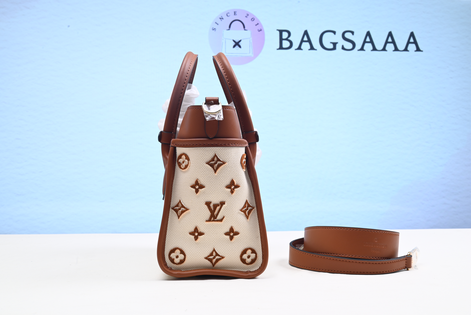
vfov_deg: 33.4
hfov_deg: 48.4
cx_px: 236
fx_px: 524
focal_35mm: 40
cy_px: 158
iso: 100
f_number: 16
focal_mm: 40
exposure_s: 1/2
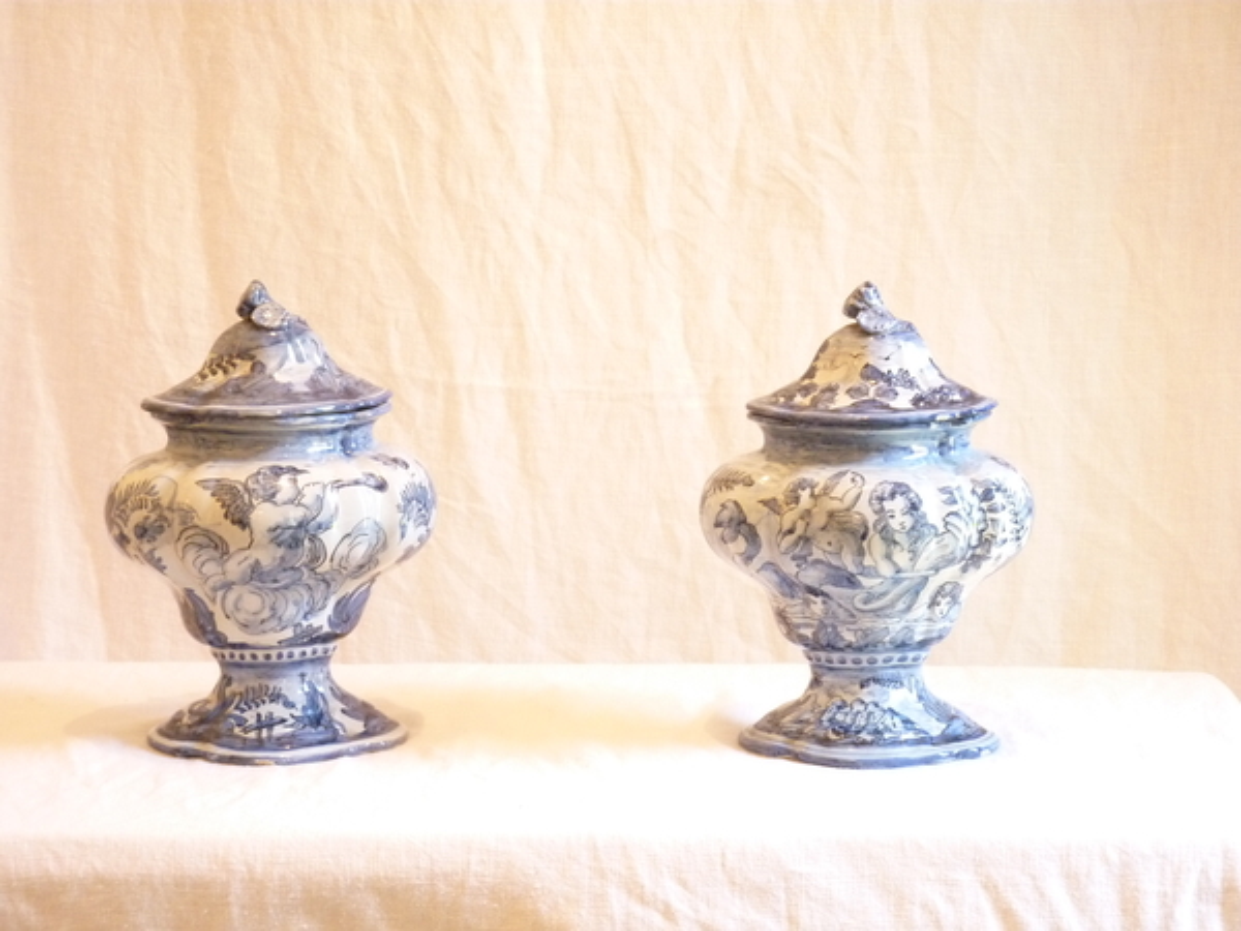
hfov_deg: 18.9
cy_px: 466
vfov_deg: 14.2
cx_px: 620
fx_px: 3728
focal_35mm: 104
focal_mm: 17
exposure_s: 1/13
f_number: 4.3
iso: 400
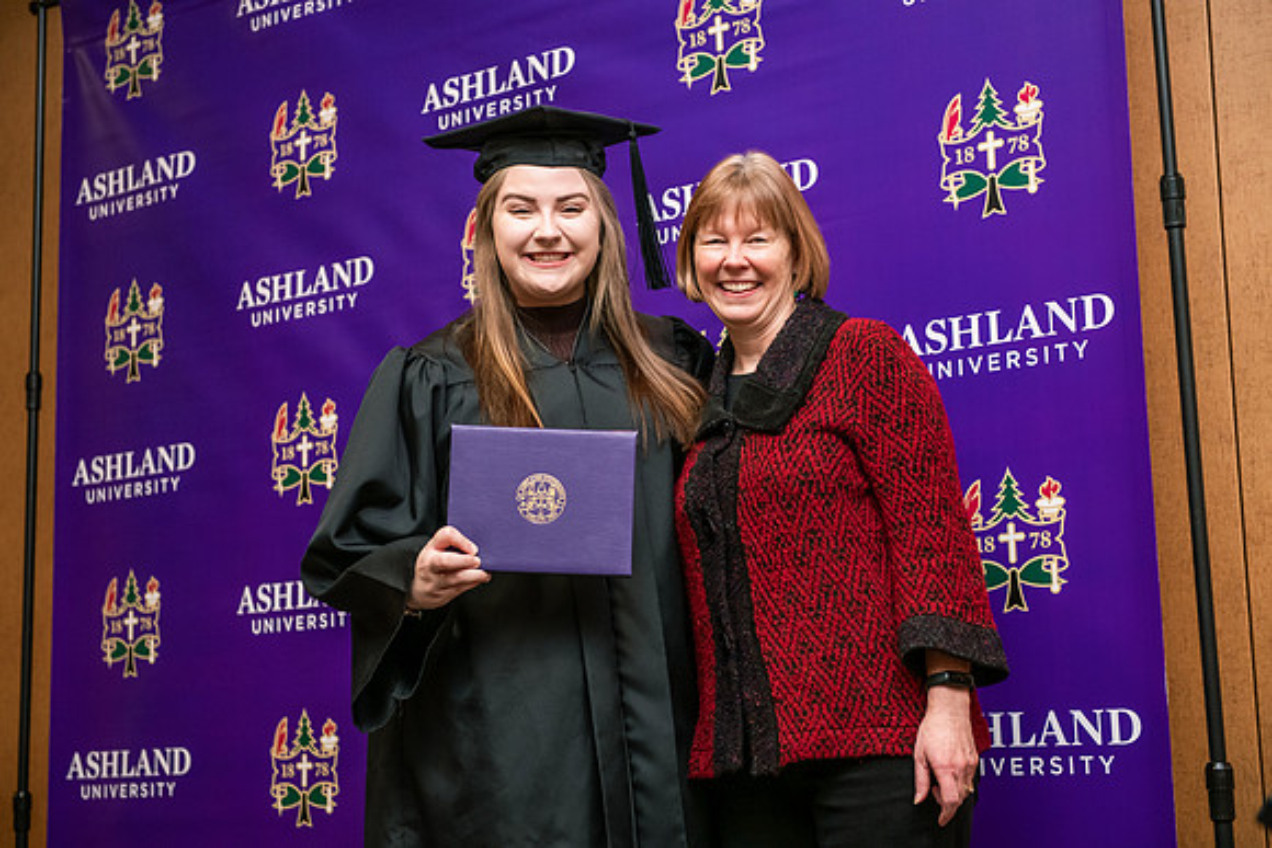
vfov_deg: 21.9
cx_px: 636
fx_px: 2191
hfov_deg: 32.4
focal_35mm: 62
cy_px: 424
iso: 1600
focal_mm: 62
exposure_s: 1/200
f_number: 3.5
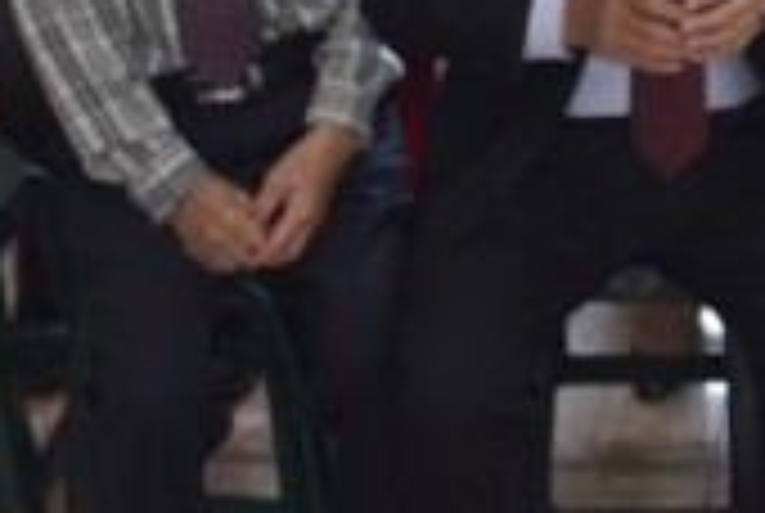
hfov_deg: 18.0
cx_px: 729
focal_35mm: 111
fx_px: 2363
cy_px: -164
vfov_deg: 12.0
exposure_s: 1/60
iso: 320
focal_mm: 18
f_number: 3.5
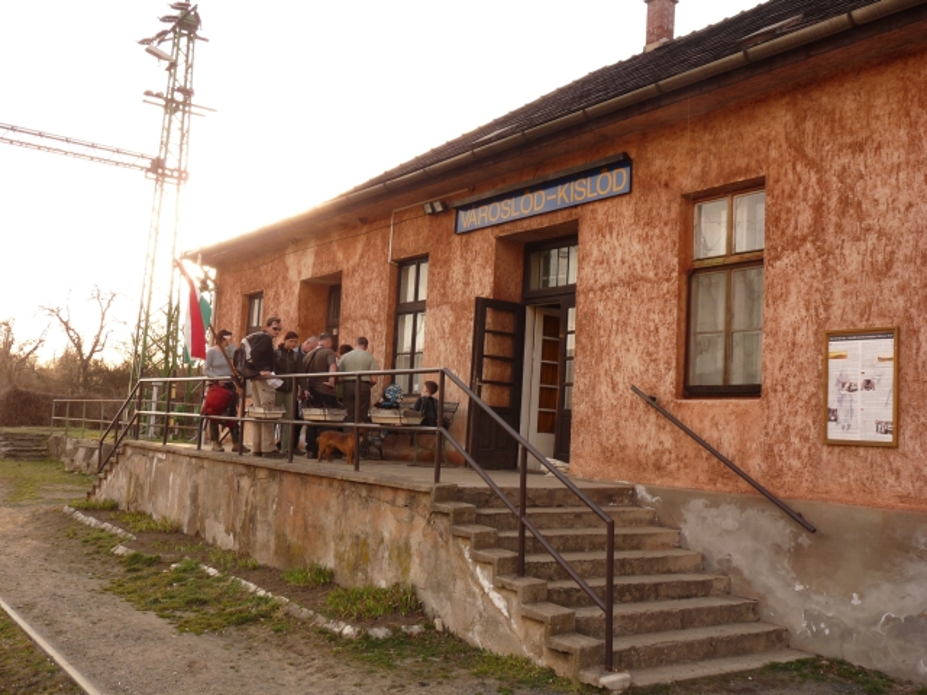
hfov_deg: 52.6
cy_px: 348
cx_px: 464
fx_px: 937
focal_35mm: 35
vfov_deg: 40.7
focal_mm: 6.2
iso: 100
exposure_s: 1/125
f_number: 4
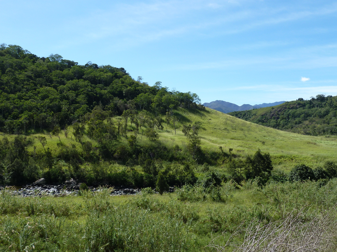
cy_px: 126
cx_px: 168
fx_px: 341
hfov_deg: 52.6
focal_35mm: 35
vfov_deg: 40.7
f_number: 4
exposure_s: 1/500
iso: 80
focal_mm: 5.7
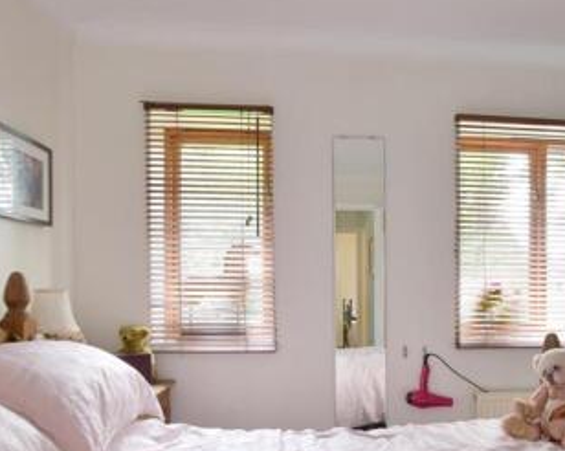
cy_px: 300
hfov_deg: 57.5
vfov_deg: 47.7
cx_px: 378
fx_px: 501
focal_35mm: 30
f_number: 11
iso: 400
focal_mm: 10
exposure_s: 1/1.6
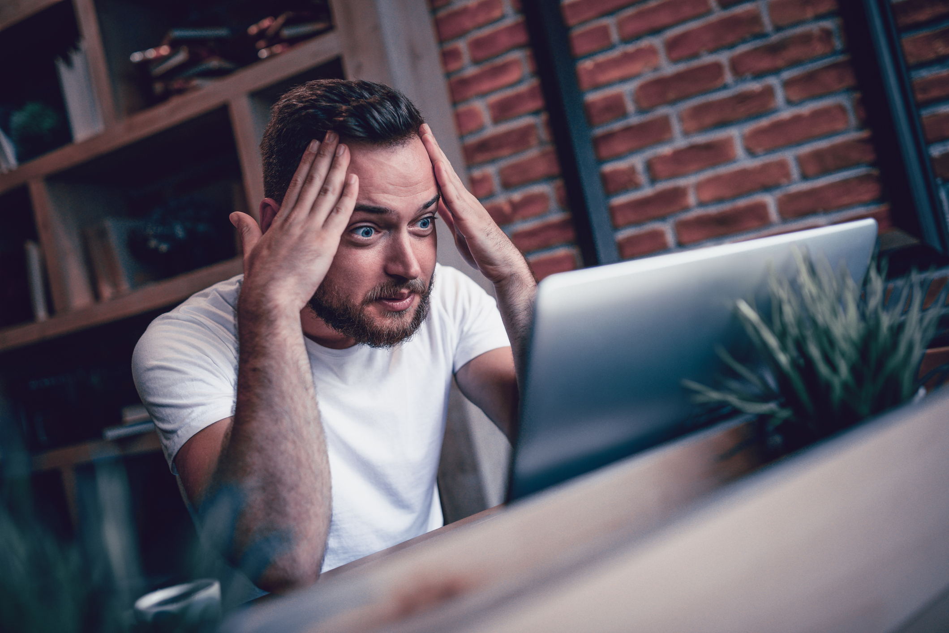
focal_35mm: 35
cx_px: 474
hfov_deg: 54.4
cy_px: 316
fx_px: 923
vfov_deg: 37.9
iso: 320
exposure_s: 1/100
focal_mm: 35
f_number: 2
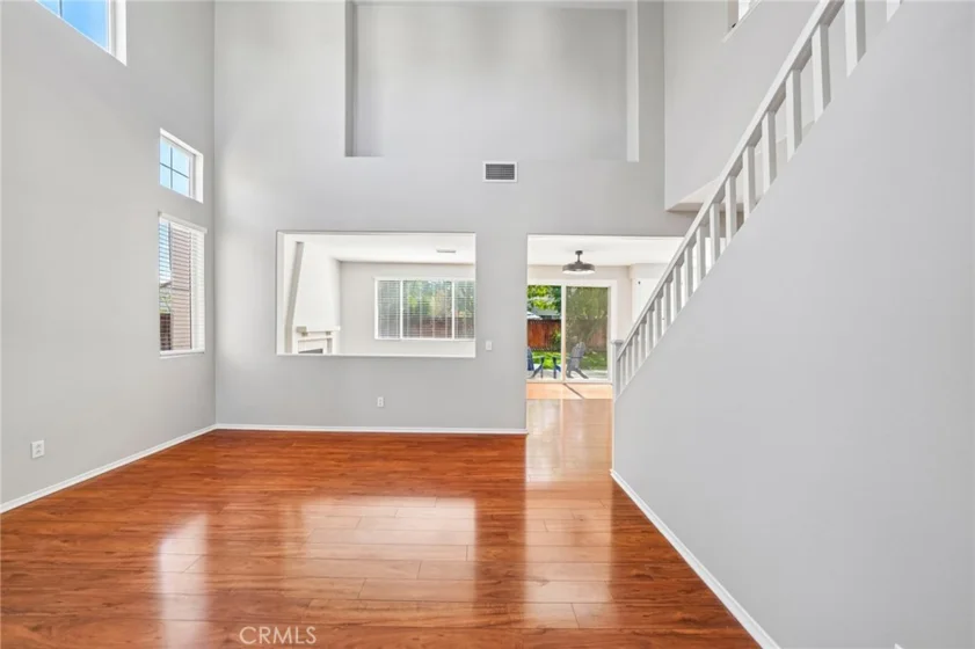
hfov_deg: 108.3
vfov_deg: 85.4
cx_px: 488
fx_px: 352
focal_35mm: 13
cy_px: 324
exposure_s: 1/30
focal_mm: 13
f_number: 8
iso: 160
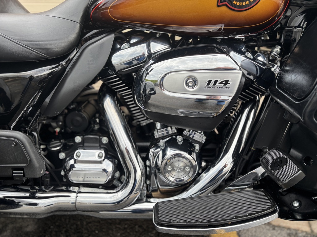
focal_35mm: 26
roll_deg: -1.0
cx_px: 158
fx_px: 238
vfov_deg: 53.1
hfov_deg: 67.3
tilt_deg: -20.8
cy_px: 118
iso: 40
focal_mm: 5.96
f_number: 1.6
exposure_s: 1/131
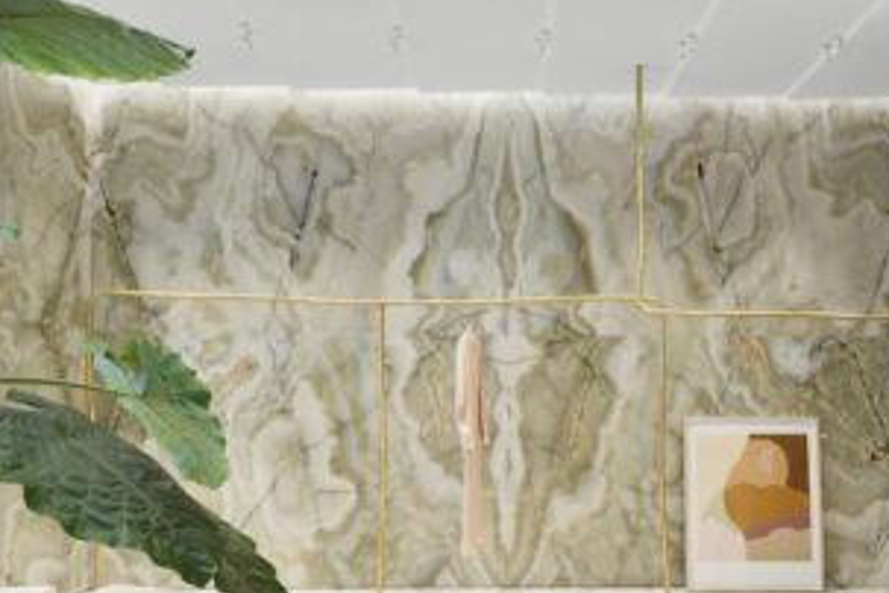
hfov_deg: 63.2
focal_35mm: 29
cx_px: 522
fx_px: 716
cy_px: 398
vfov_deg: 44.3
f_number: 11
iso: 200
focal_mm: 20
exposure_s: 1/5
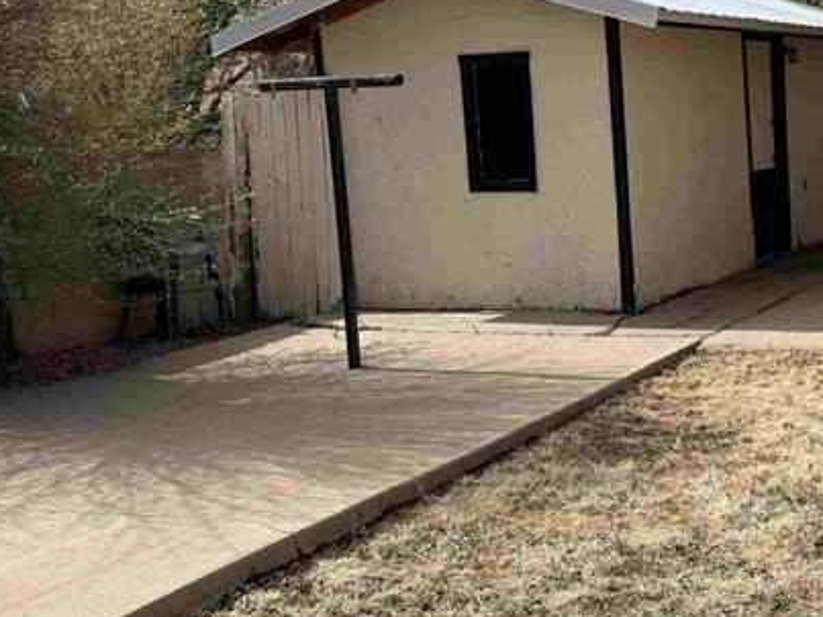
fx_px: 1450
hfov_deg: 29.7
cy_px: 251
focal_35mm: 61
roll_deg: +2.1
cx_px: 807
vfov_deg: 24.0
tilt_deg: -5.5
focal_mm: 6.76
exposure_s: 1/4167
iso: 80
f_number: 1.78
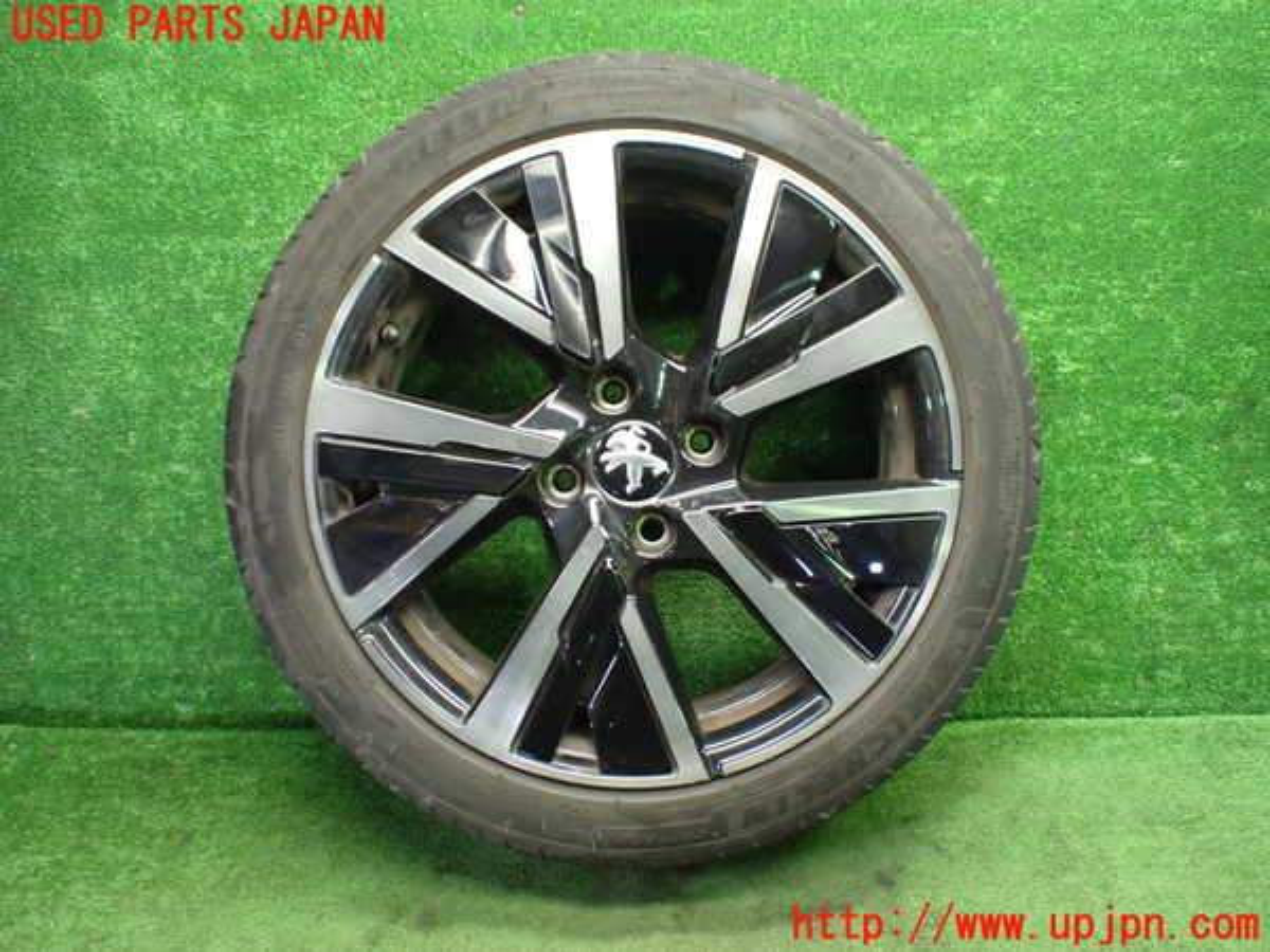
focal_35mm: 30
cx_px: 635
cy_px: 476
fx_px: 1101
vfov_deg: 46.8
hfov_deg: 60.0
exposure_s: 1/80
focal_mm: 5.4
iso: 800
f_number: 2.3
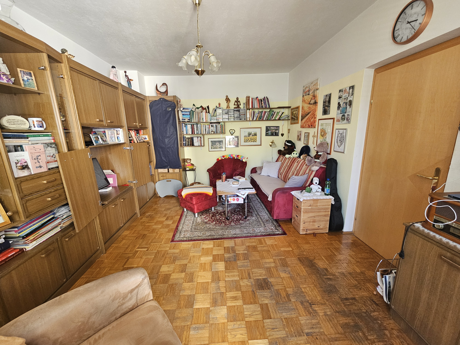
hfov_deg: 106.2
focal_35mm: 13
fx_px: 173
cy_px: 172
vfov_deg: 89.9
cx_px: 230
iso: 250
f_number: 2.2
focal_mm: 2.2
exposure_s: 1/50
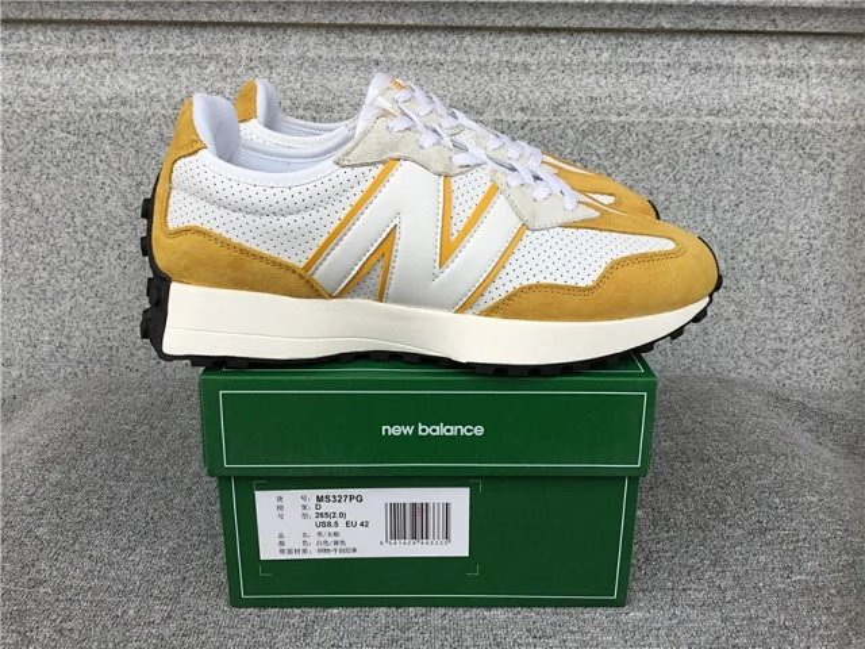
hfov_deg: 58.4
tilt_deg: -18.6
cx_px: 432
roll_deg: -0.6
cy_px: 324
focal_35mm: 31
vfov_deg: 45.4
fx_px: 775
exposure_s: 1/149
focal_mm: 3.3
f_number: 2.4
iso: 25
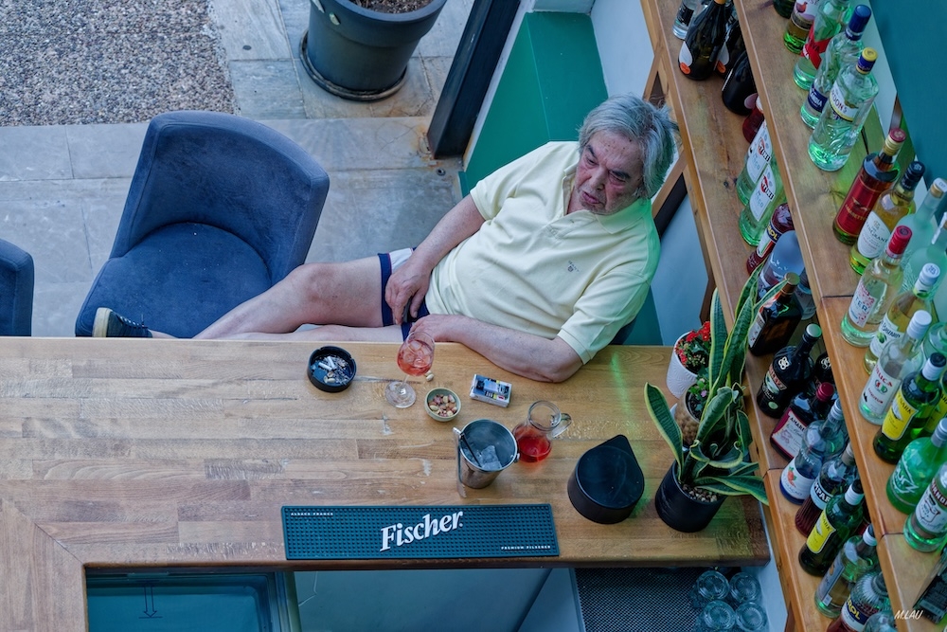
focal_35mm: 88
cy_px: 316
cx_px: 474
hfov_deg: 23.1
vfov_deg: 15.5
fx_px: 2315
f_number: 6.3
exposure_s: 1/100
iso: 2000
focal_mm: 88
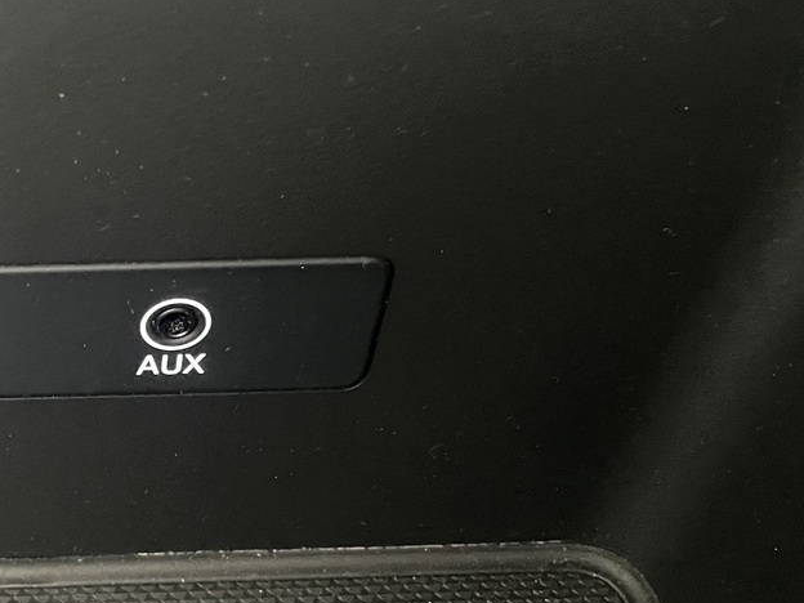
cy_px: 348
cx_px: -41
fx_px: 1394
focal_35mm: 60
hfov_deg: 29.5
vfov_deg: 24.4
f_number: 1.6
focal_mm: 4.2
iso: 1000
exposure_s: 1/30
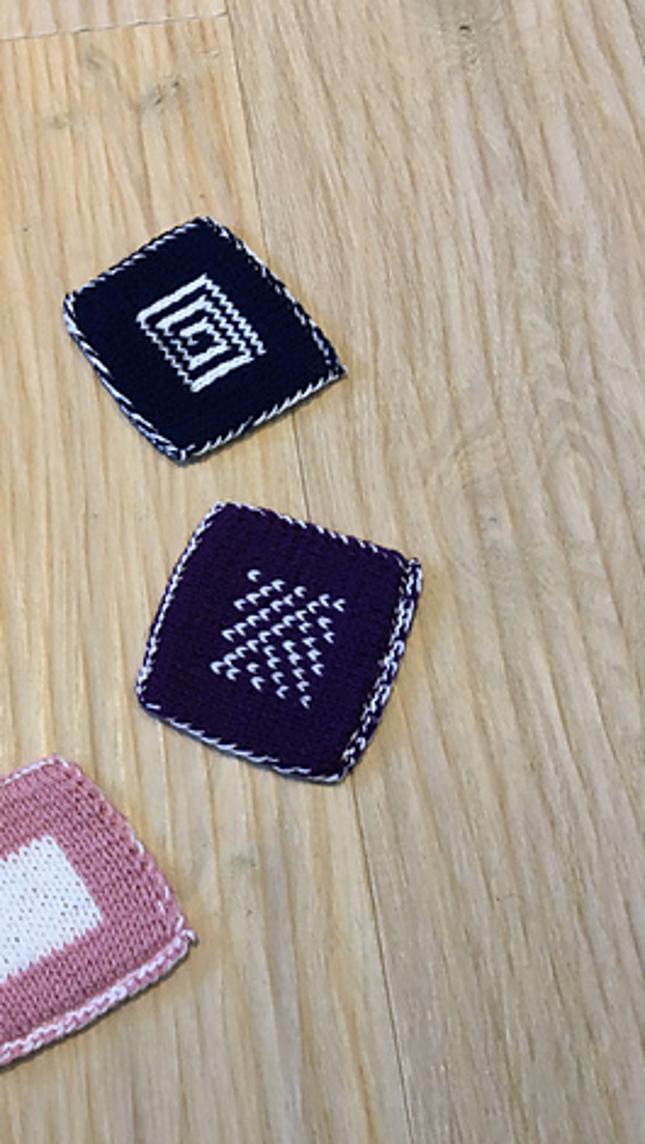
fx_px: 1305
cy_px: 567
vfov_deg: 47.3
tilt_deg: -69.4
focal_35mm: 43
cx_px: -117
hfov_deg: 25.2
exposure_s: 1/33
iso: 125
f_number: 2.2
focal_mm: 4.15
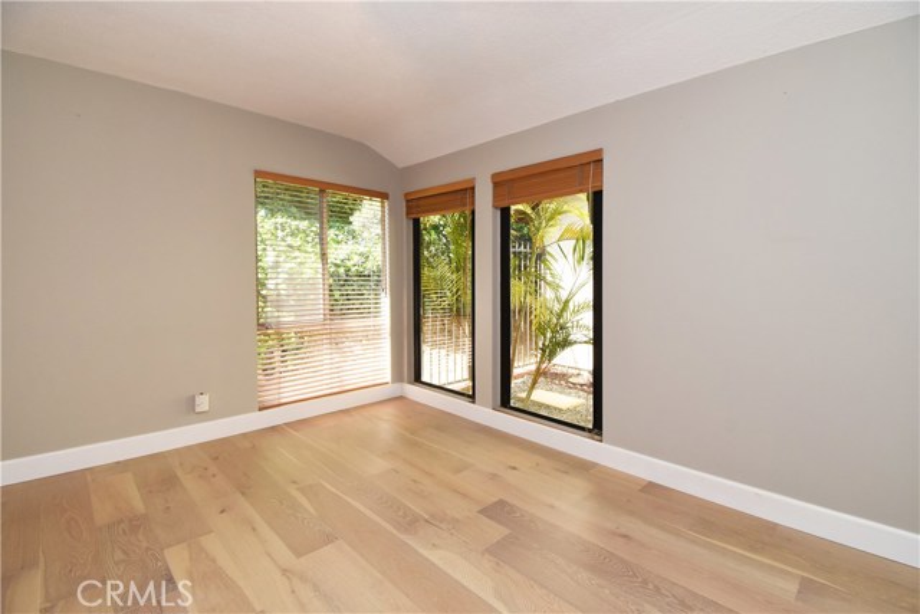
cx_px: 460
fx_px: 383
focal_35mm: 15
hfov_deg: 100.4
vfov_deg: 77.4
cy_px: 307
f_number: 8
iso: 1000
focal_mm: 10
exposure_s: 1/250
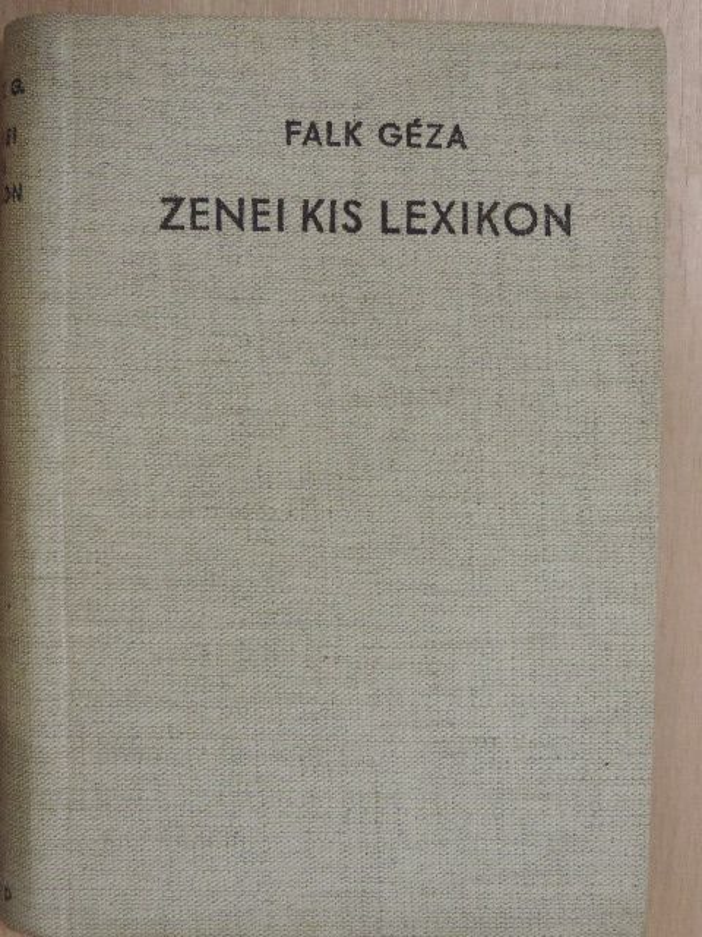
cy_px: 468
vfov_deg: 32.2
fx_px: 1622
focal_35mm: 60
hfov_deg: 24.4
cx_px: 351
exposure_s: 1/60
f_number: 3.7
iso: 900
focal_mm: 10.7
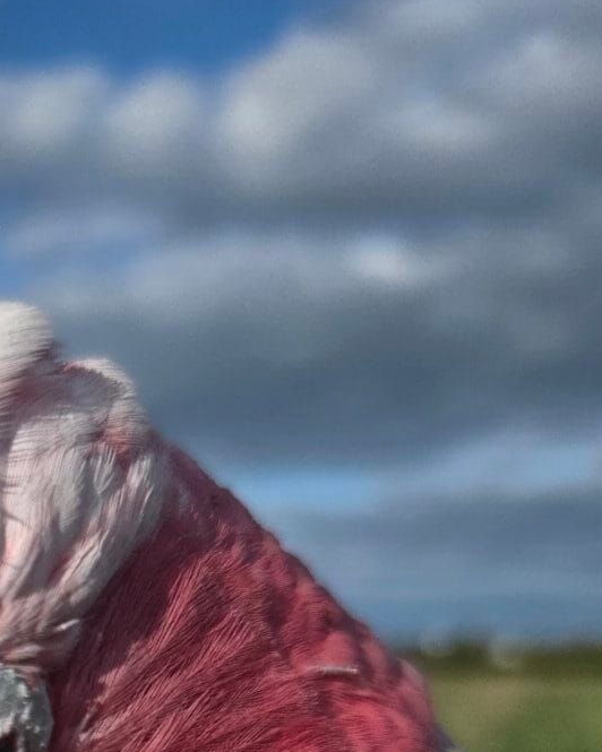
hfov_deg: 26.5
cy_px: 893
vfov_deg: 29.9
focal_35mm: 54
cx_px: -10
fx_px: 1203
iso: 25
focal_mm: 5.4
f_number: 1.8
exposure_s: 1/2993
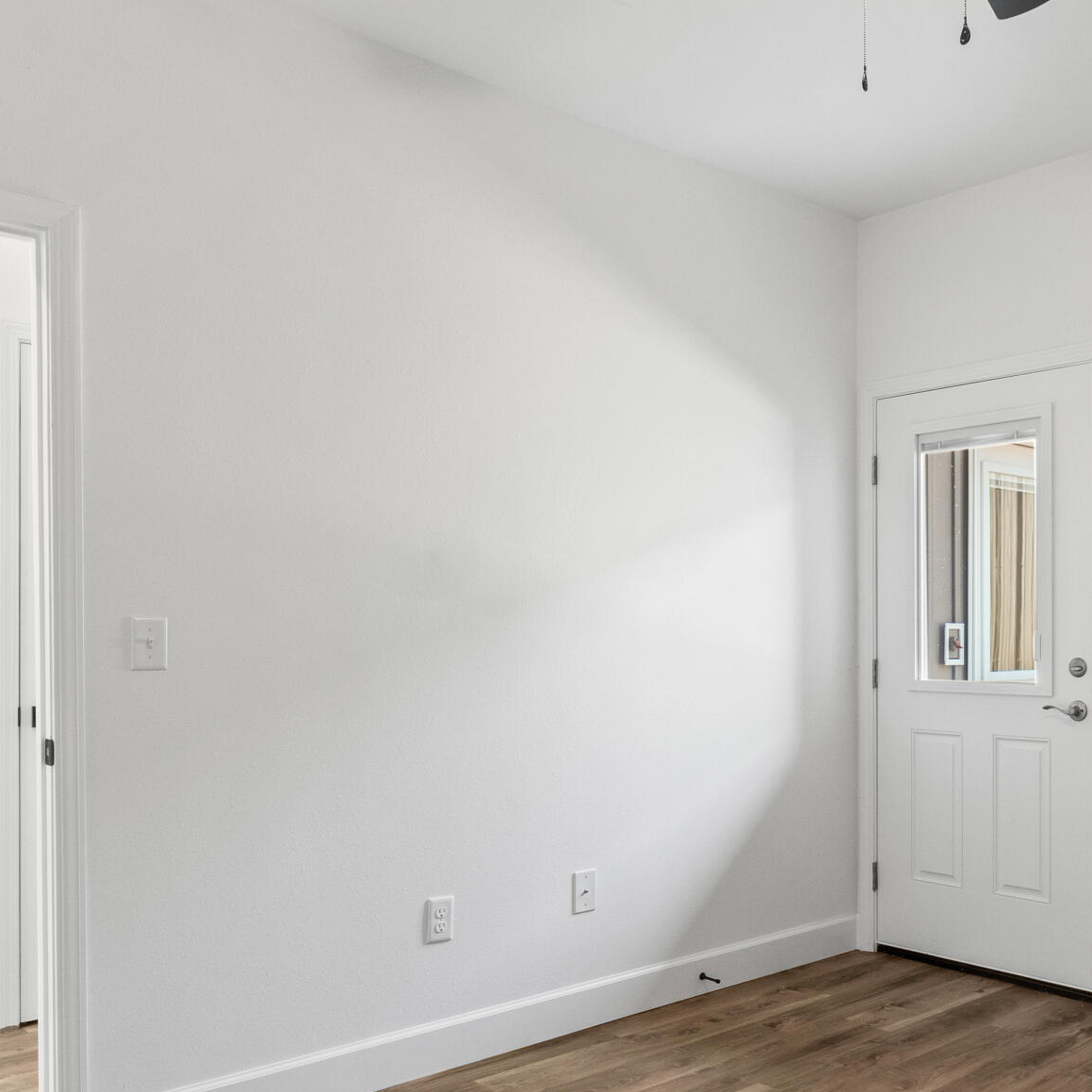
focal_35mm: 33
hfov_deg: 48.1
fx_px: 1178
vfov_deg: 49.5
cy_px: 644
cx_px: 797
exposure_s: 1.6
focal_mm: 10
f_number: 8
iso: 400
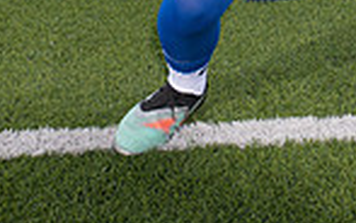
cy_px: -267
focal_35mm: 109
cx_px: 293
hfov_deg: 18.9
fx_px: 1058
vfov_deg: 10.7
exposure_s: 1/320
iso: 125
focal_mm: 35
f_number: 7.1
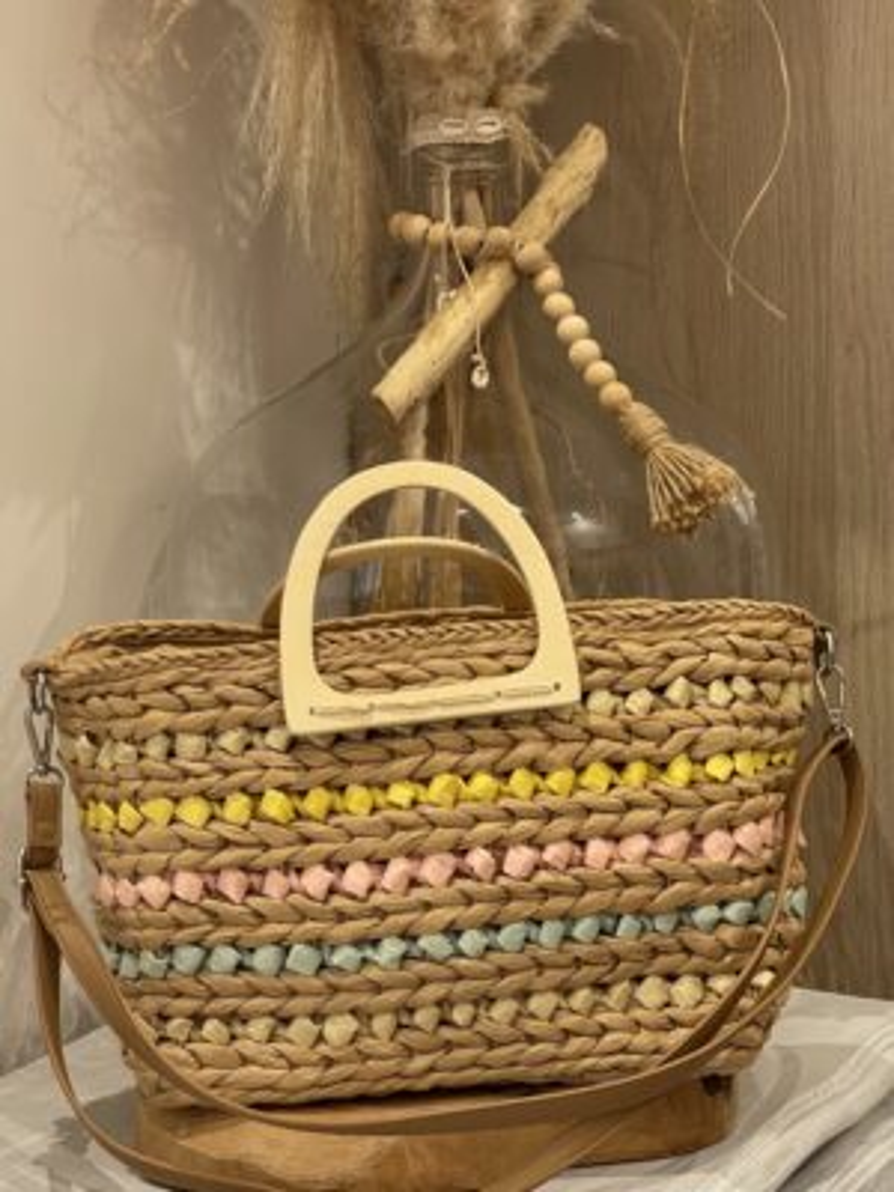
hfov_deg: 22.9
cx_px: 447
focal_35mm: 64
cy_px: 596
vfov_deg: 30.3
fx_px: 2204
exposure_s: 1/89
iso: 200
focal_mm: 7.5
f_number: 2.2
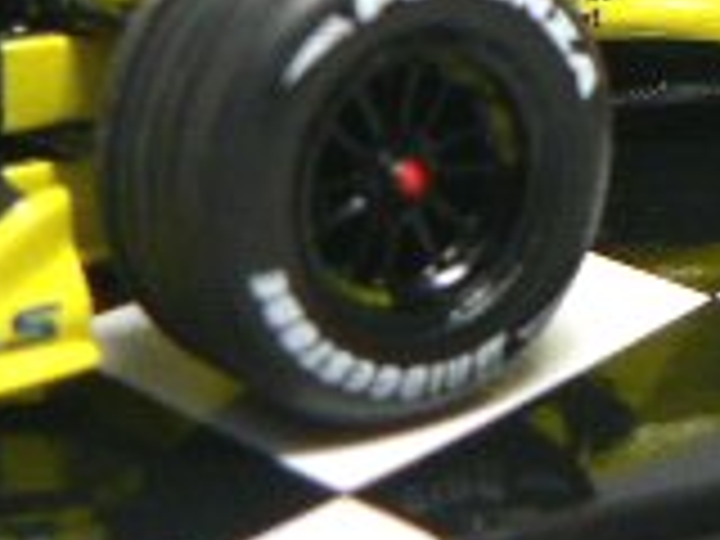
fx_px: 2995
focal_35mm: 144
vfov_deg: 10.1
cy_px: -189
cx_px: 666
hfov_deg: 13.6
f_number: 2.8
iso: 150
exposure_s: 1/30
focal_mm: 6
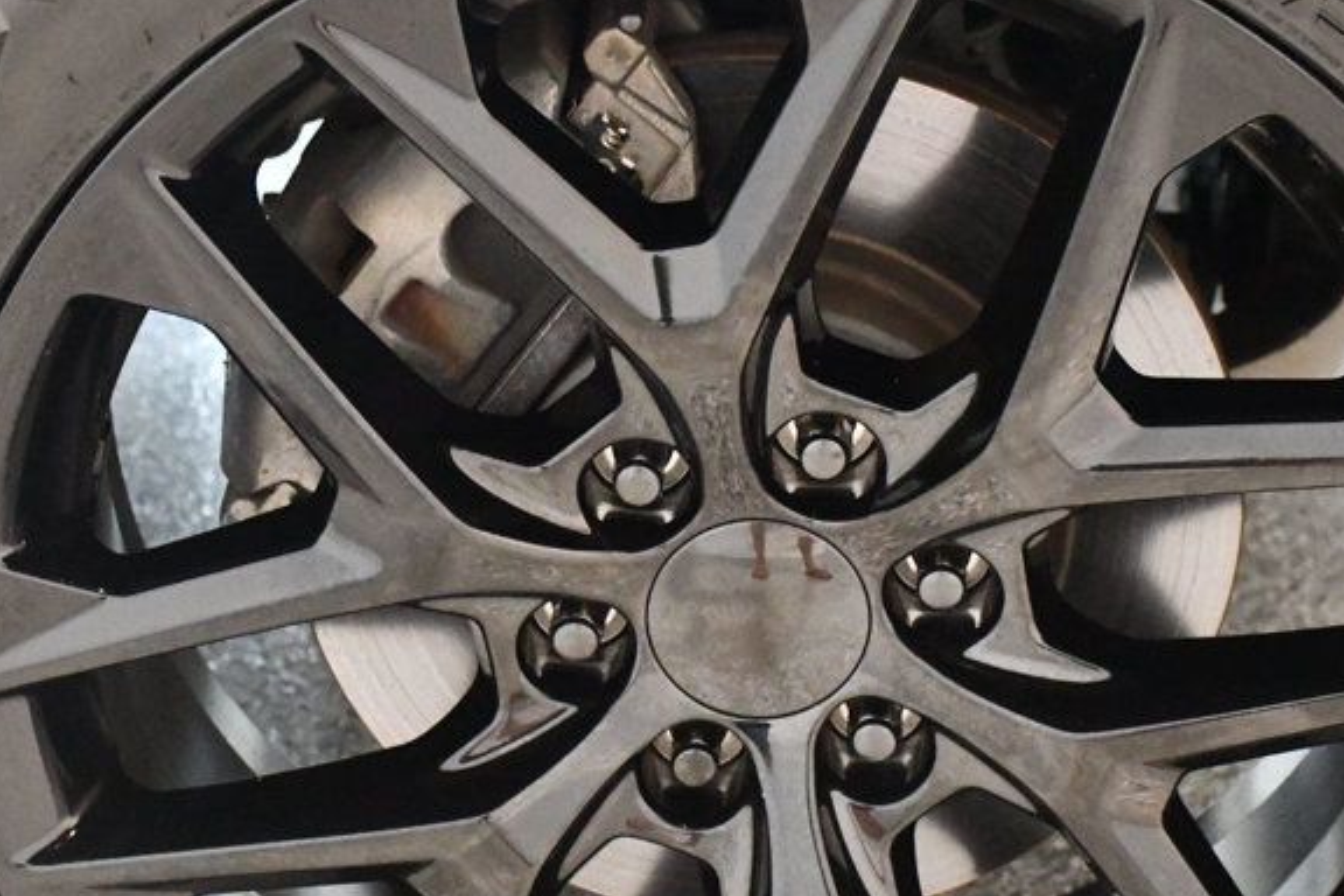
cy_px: 593
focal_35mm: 112
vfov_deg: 12.2
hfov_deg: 18.3
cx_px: 770
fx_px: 4181
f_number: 4.5
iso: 12800
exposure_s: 1/50
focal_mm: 42
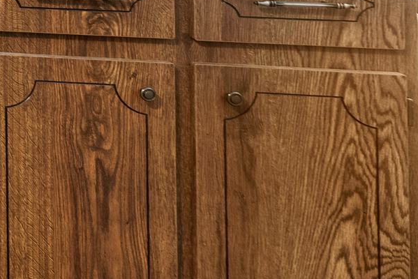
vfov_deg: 14.3
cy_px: -255
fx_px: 953
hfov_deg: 14.3
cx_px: -627
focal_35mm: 82
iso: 500
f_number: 5.6
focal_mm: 16
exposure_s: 1/1.25
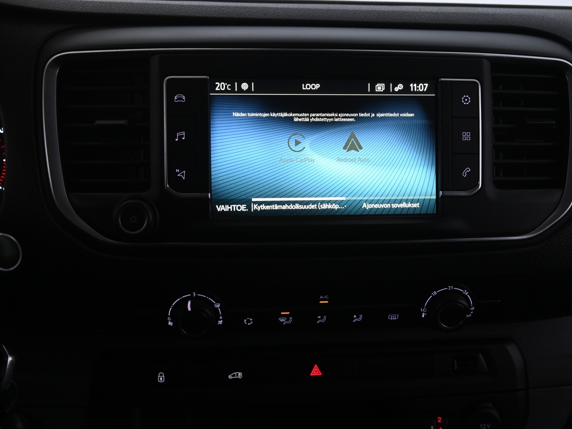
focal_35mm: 42
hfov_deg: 44.8
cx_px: 309
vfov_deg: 34.3
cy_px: 218
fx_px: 694
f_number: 5.6
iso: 2000
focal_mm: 38
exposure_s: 1/30
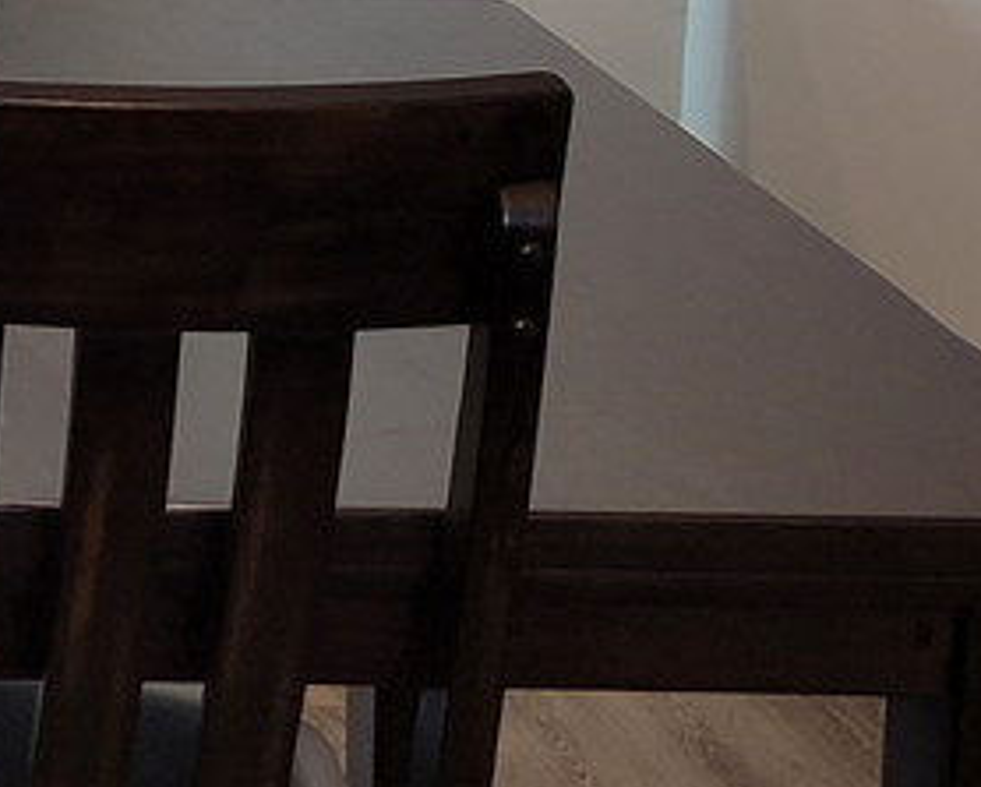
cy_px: -512
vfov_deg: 10.5
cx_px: -1041
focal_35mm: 140
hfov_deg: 12.1
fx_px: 4069
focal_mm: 5.4
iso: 64
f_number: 1.8
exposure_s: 1/120
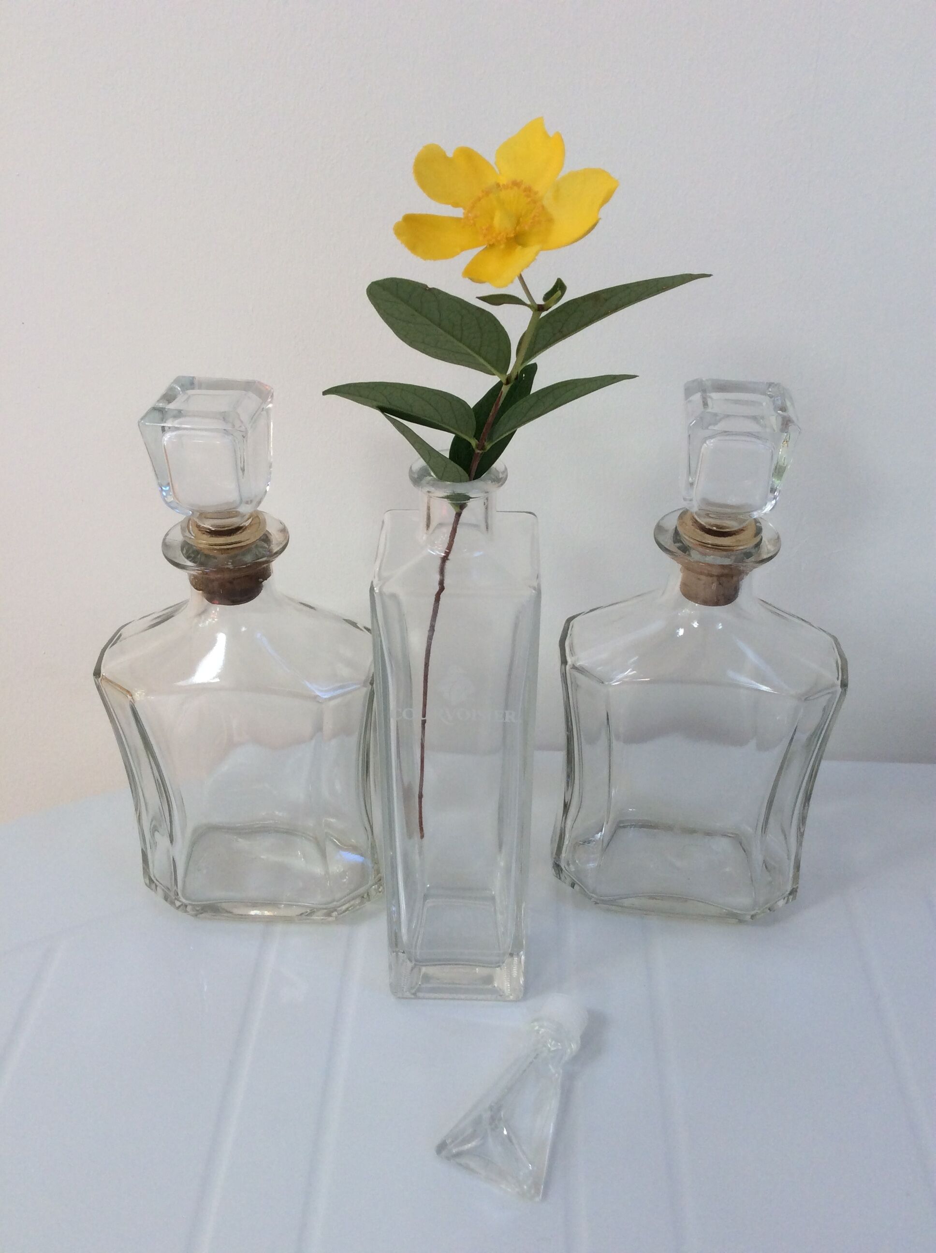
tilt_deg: -34.2
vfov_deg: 56.9
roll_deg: +1.2
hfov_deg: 44.1
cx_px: 468
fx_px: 1157
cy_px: 626
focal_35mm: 32
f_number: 2.4
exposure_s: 1/100
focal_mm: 3.3
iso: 50
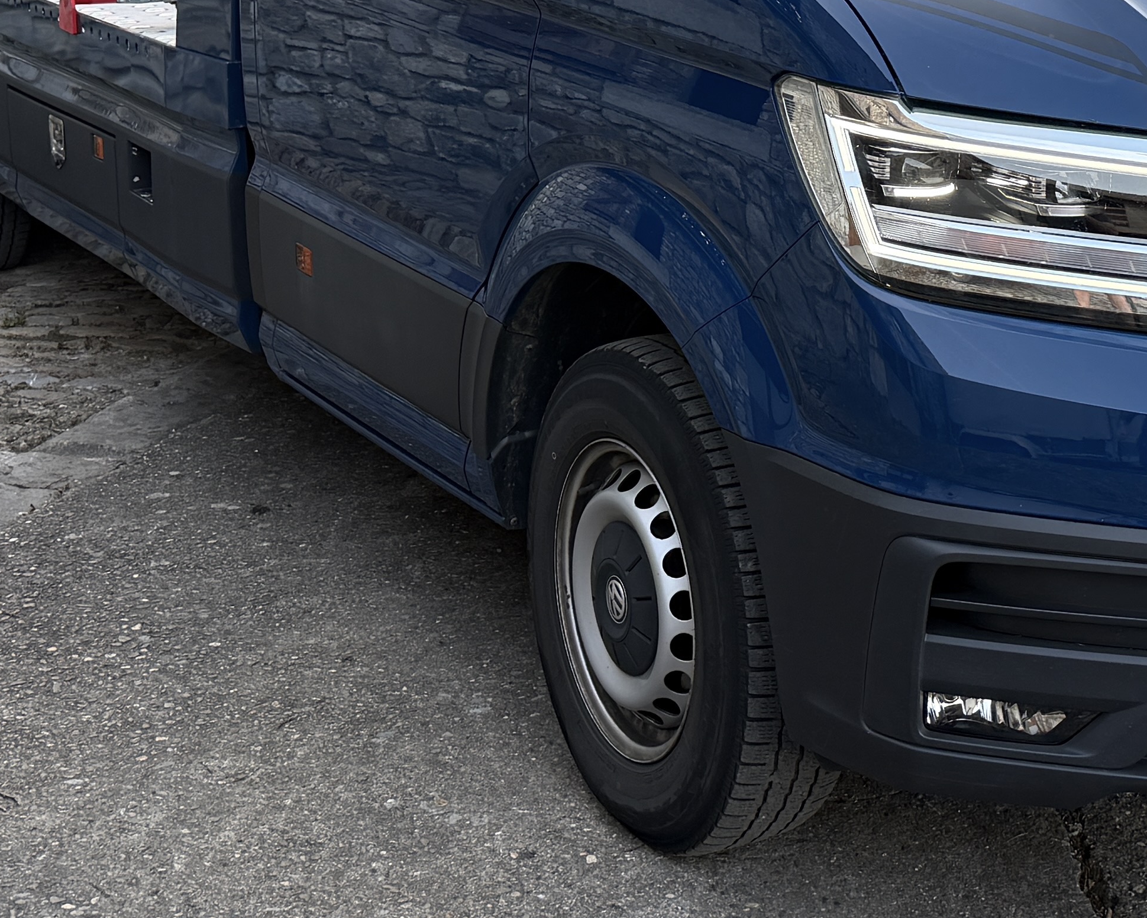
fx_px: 2342
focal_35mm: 69
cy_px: 73
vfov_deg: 21.6
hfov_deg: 27.2
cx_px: 831
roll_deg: +0.8
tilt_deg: -5.1
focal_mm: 6.76
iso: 80
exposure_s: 1/407
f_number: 1.78
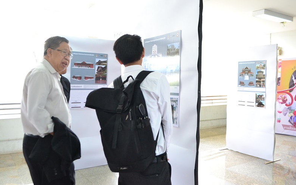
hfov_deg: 61.2
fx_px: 250
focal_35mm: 31
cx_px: 146
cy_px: 86
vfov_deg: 40.6
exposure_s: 1/50
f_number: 4
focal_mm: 20
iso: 1600
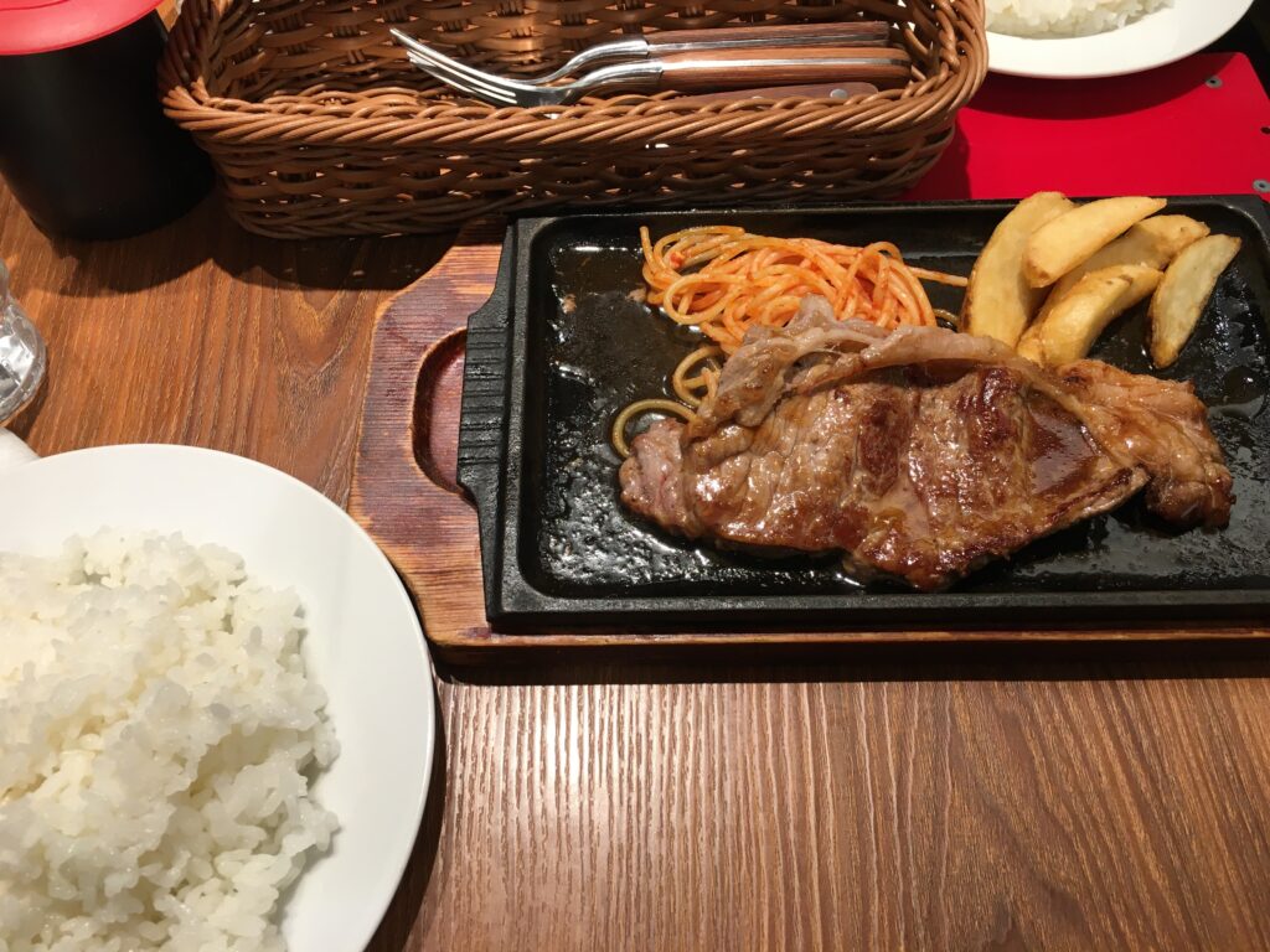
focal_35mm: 29
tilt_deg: -60.8
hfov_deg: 61.7
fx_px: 1064
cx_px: 635
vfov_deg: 48.2
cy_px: 476
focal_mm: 4.15
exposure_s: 1/30
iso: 32
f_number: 2.2
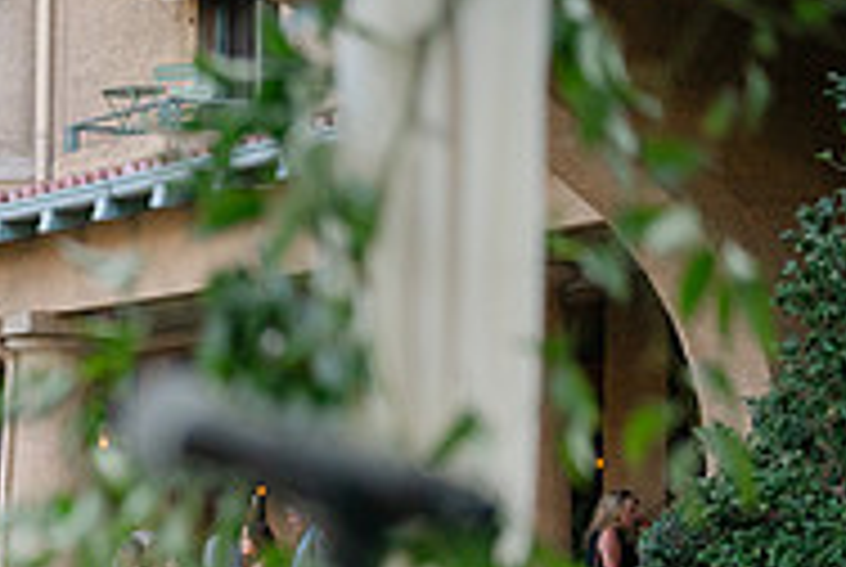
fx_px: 3672
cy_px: 772
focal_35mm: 156
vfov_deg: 8.7
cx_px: -410
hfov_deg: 12.5
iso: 450
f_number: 1.8
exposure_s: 1/2000
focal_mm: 50
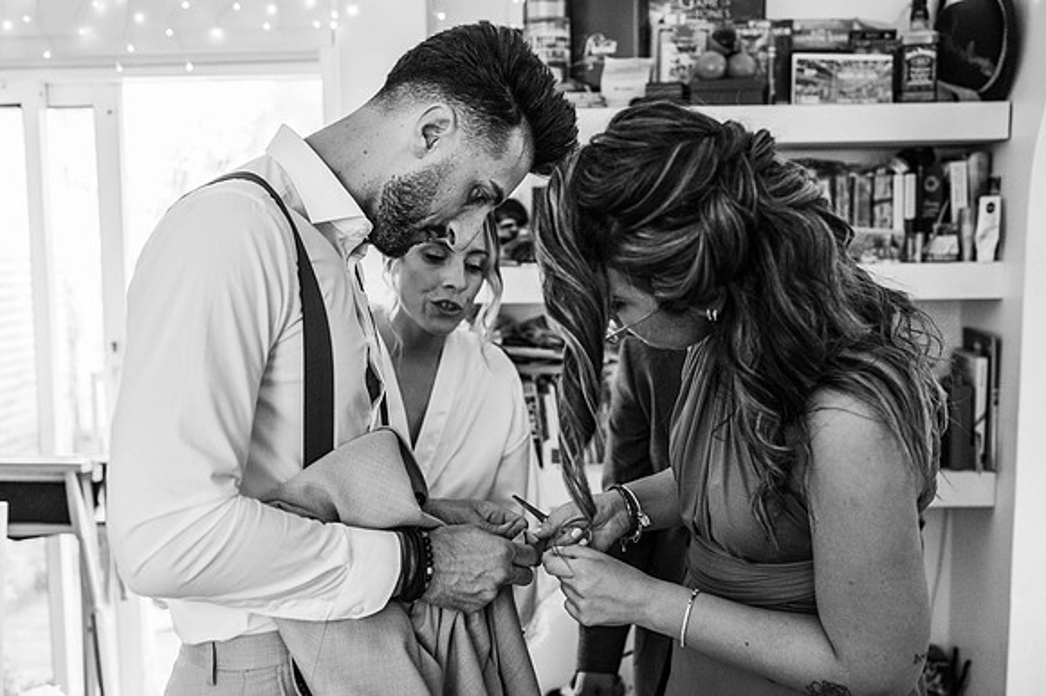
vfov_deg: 37.8
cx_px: 523
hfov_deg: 54.5
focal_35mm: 35
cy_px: 348
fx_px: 1016
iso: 2000
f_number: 2.8
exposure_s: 1/200
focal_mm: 35
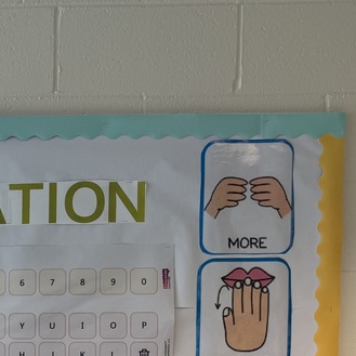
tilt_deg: -2.8
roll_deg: -0.5
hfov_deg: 21.9
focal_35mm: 66
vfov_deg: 24.9
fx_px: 768
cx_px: -172
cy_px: 356
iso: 64
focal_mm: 6.76
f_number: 1.78
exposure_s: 1/120
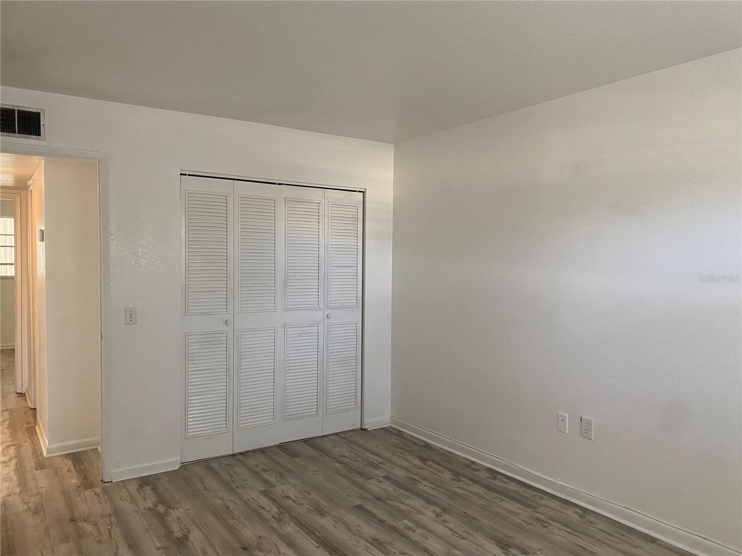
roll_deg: -0.7
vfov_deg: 53.1
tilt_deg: -3.2
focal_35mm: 26
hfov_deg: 67.3
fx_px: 557
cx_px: 371
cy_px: 278
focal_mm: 4.25
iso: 250
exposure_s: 1/60
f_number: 1.8
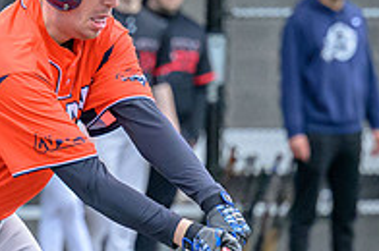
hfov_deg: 4.0
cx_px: -132
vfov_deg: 2.7
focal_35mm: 512
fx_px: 5381
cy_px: 285
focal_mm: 110
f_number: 3.2
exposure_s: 1/2000
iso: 4000
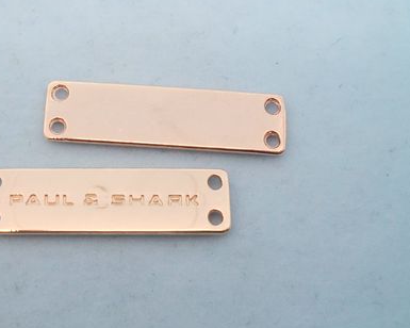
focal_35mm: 69
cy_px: 174
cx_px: 128
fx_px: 837
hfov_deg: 27.3
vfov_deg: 22.2
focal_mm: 5.58
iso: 200
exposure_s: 1/100
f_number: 2.8
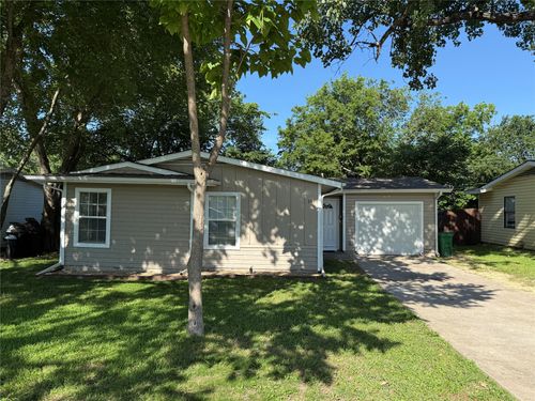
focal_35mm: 24
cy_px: 200
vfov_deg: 56.8
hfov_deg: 71.6
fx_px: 371
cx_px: 268
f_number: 1.78
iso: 80
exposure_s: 1/1727
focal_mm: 6.76
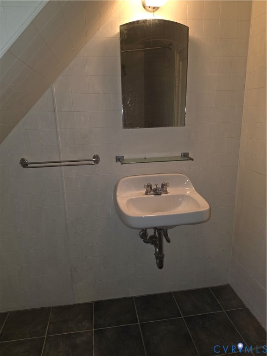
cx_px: 134
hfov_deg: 58.9
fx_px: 237
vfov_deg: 73.9
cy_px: 178
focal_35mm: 23
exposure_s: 1/46.9
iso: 200
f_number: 1.4
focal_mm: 6.5
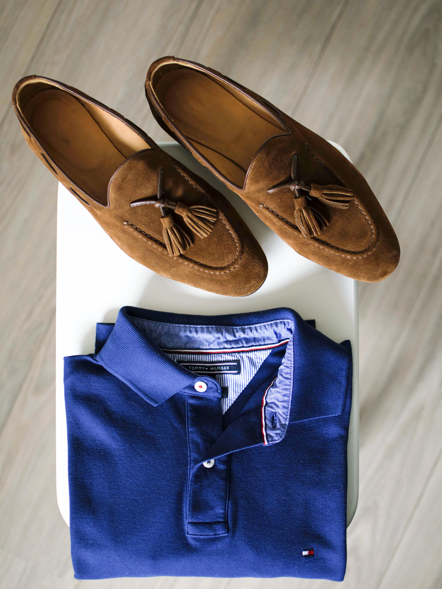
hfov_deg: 25.4
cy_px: 332
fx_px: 980
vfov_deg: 33.4
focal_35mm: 58
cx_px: 220
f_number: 1.8
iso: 100
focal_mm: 35
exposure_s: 1/100
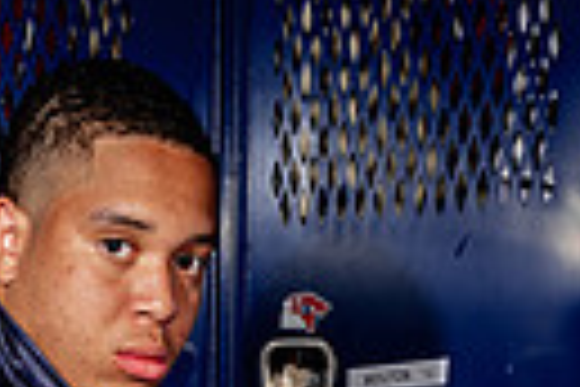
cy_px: 958
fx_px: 1965
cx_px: 72
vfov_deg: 9.8
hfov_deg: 16.6
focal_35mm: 122
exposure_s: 1/125
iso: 100
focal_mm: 35
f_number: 6.3
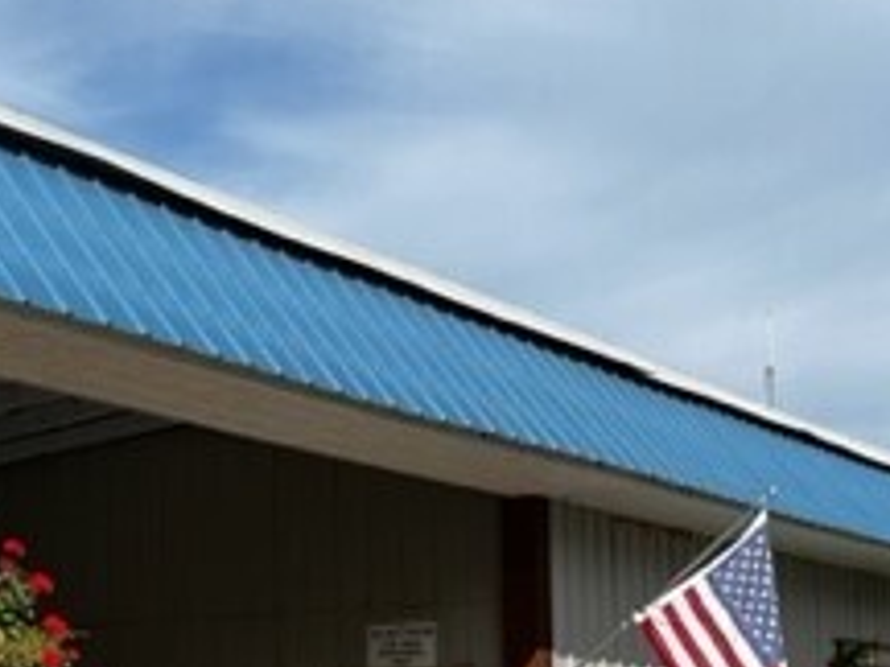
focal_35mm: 77
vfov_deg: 18.7
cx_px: -91
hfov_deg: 23.7
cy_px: 630
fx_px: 1980
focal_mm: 5.1
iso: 50
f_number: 1.6
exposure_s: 1/3876
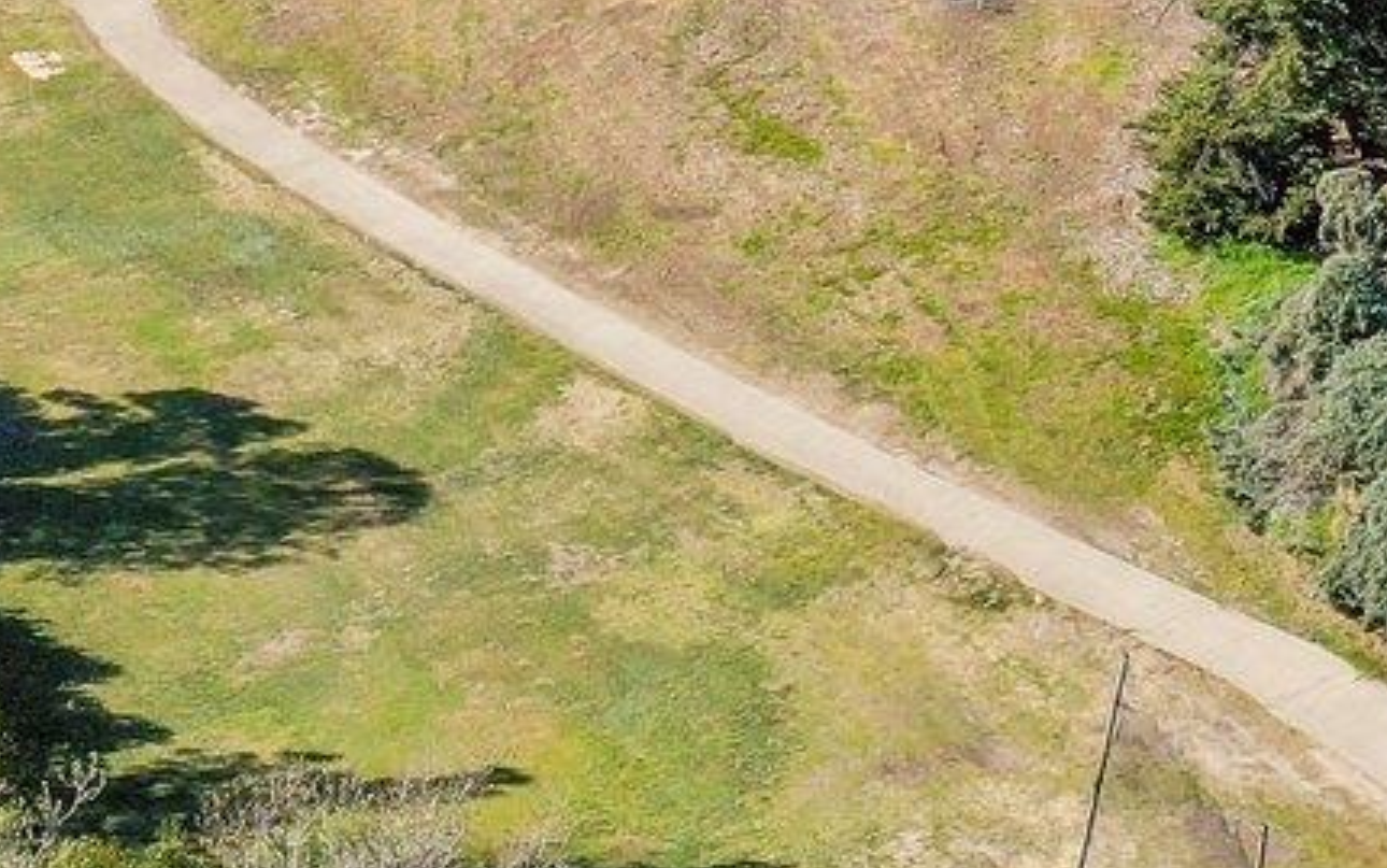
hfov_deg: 15.2
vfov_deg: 8.9
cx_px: 1171
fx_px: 5142
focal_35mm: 136
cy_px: -1028
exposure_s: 1/400
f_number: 5
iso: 100
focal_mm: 10.26
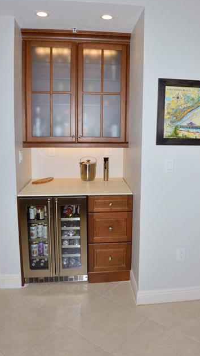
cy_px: 155
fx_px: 270
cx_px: 126
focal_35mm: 29
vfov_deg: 66.5
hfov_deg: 40.3
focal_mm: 15
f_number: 9
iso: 400
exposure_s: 1/200
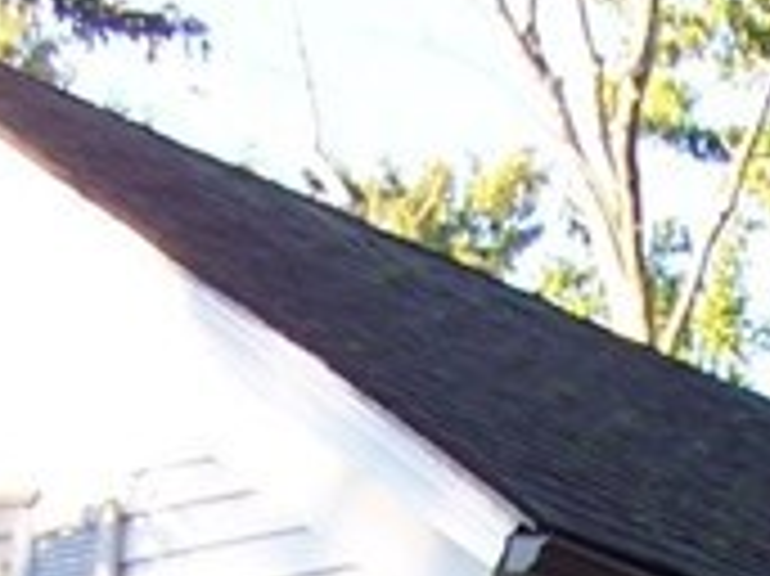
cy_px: 1692
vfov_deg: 6.0
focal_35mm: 228
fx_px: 5068
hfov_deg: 8.5
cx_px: 1063
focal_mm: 6.3
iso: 64
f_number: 2.8
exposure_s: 1/80
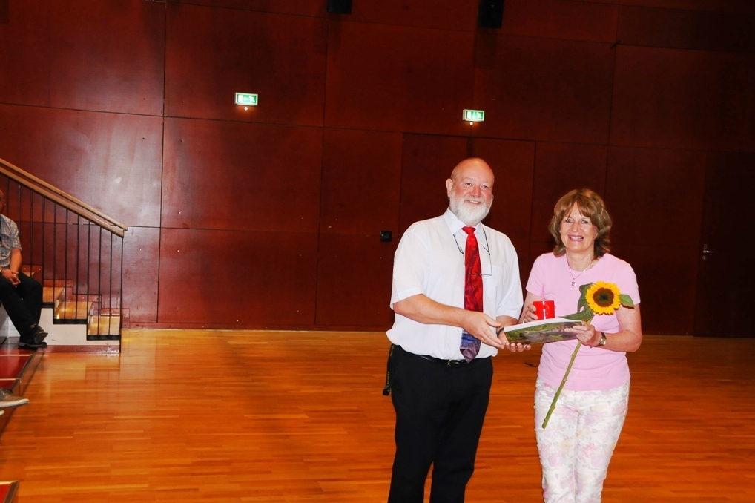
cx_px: 378
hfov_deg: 42.3
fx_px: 975
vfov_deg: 28.9
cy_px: 252
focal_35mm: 46
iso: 800
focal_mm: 31
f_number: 5.6
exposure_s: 1/60
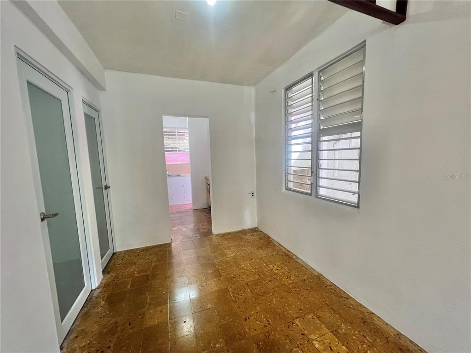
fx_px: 177
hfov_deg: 106.2
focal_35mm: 13
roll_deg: +1.5
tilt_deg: -6.6
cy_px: 176
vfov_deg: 89.9
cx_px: 236
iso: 64
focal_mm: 1.57
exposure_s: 1/120
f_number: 1.8
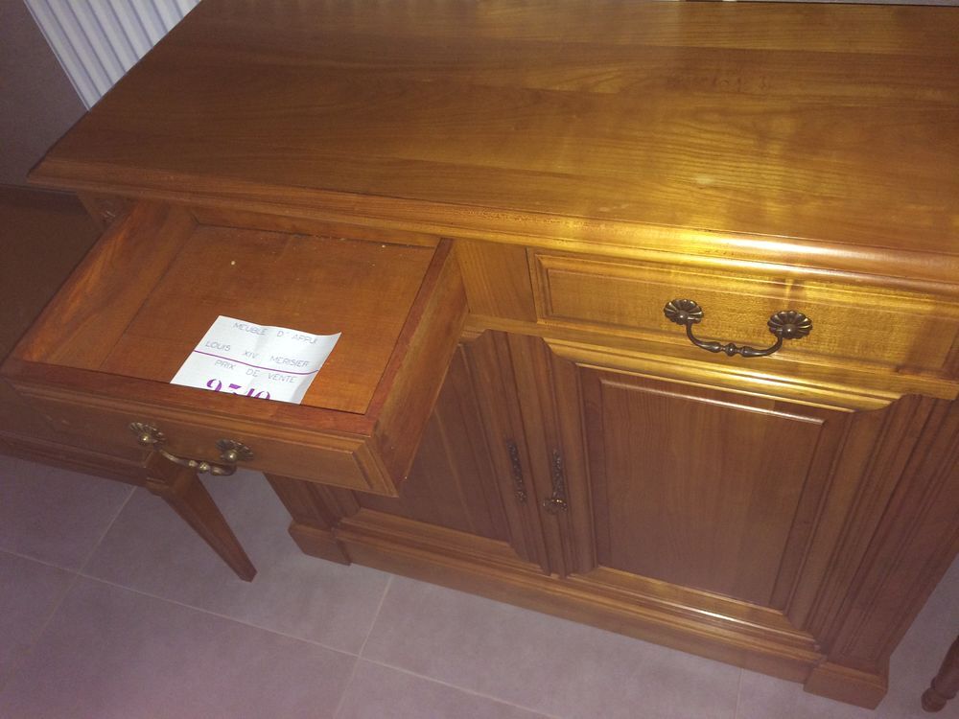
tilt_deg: -50.3
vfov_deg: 48.2
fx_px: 803
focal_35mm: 29
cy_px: 360
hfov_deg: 61.7
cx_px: 480
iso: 125
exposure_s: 1/17
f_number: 2.2
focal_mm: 4.15
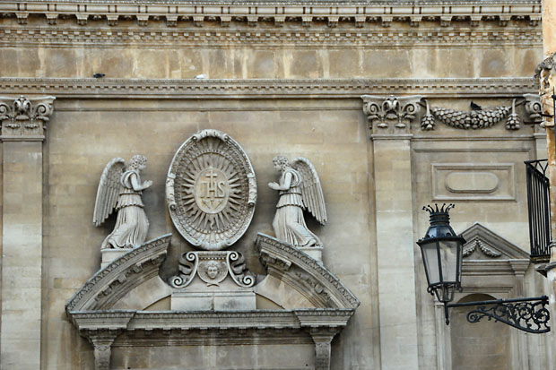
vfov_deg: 11.1
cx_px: 278
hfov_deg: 16.7
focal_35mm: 123
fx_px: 1899
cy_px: 185
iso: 400
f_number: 5
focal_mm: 82
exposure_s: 1/1000
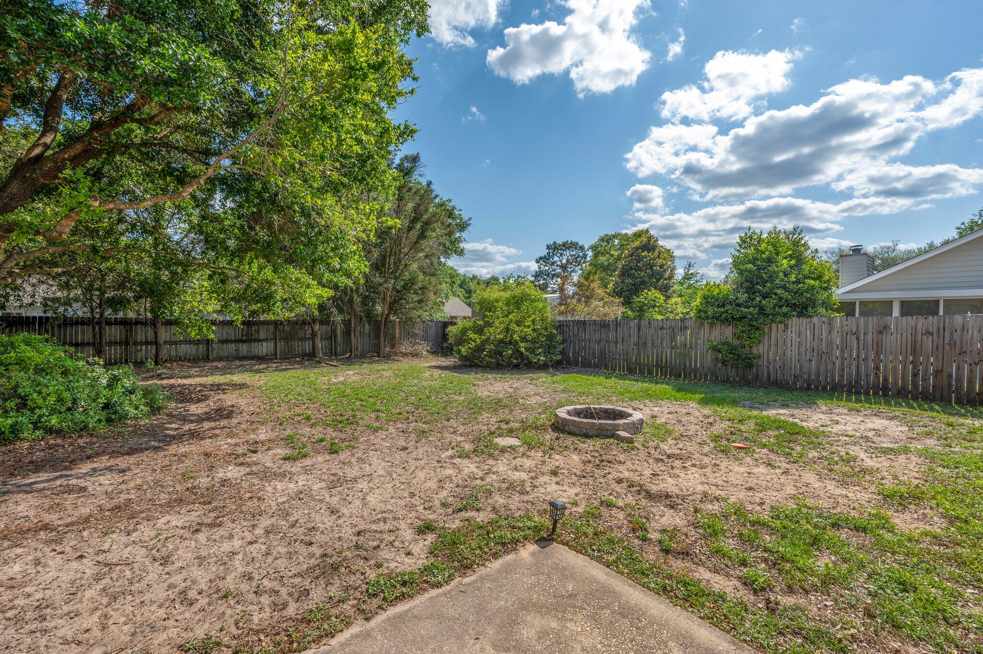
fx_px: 382
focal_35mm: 14
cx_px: 492
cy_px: 327
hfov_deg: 104.3
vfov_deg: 81.1
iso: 100
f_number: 9
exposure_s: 1/250
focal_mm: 14
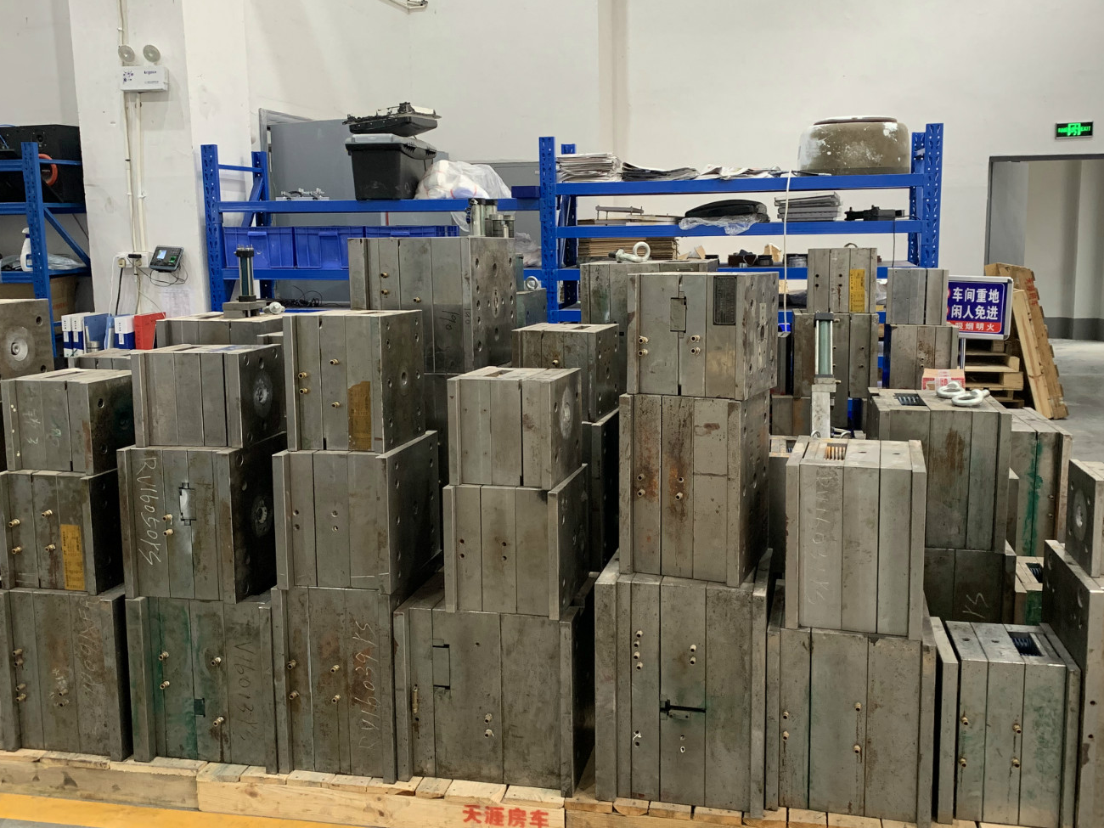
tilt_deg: -8.7
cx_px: 585
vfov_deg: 44.1
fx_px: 1021
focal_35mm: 32
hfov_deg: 56.8
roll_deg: +1.0
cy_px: 380
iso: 160
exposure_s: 1/50
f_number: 1.8
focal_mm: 4.25
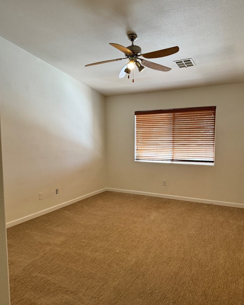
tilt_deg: -6.2
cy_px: 160
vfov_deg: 66.0
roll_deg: +1.1
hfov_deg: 54.9
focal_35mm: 26
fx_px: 235
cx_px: 123
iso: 160
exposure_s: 1/120
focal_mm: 6.76
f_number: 1.78
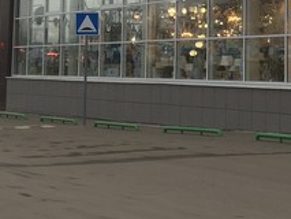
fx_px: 917
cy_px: -36
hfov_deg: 17.6
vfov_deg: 13.3
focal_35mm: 109
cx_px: 298
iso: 25
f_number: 2.2
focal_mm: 4.15
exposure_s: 1/102
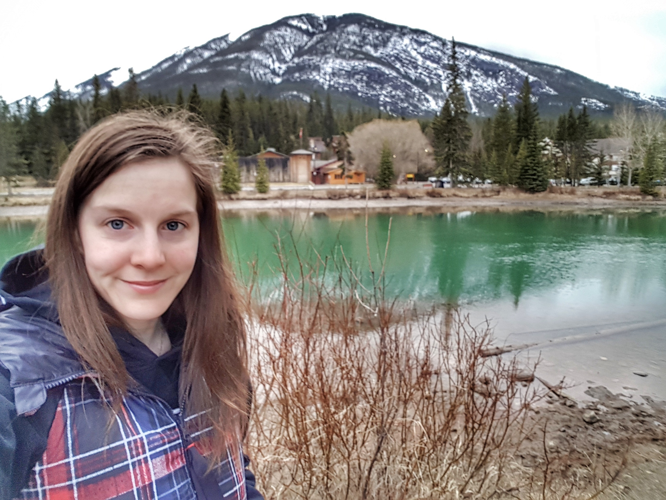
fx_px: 404
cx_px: 333
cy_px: 250
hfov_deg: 79.0
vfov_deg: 63.4
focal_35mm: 21
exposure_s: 1/50
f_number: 1.7
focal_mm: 2.1
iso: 50
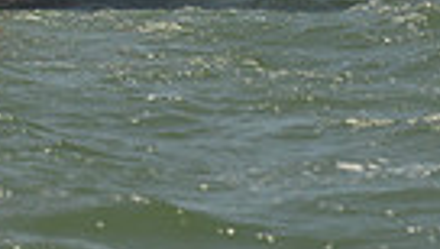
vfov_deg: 2.3
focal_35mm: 517
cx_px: -70
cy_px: -582
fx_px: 6041
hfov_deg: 4.2
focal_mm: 116
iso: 280
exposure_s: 1/1000
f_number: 8
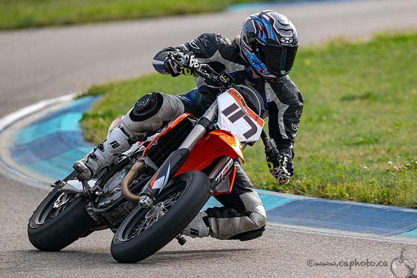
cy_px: 123
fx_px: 7750
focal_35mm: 669
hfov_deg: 3.1
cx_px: 232
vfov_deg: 2.1
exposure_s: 1/1250
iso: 400
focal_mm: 600
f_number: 6.3
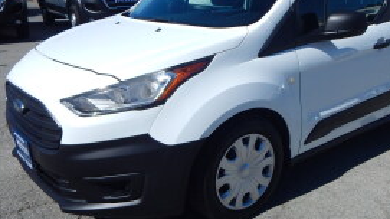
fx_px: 403
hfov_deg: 50.9
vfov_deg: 30.3
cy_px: 99
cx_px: 252
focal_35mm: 39
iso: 125
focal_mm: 4.5
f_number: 6.1
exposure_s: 1/1000
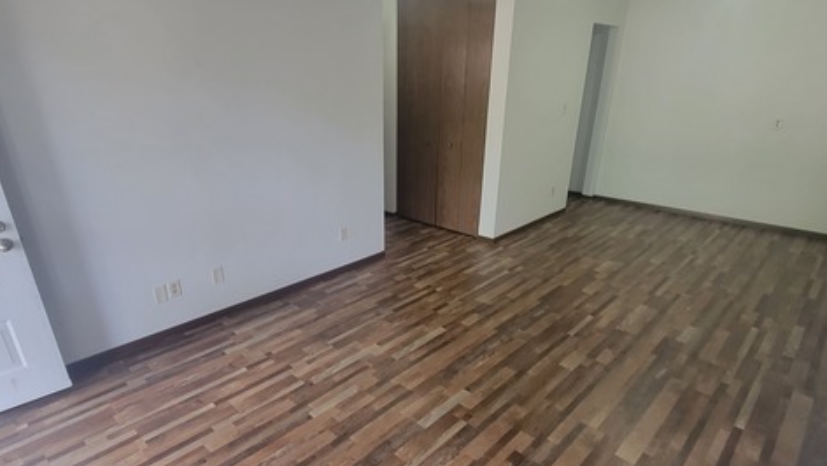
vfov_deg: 55.3
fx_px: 439
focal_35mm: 20
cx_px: 393
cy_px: 293
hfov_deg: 86.5
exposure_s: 1/60
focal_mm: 2.2
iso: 160
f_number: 2.2
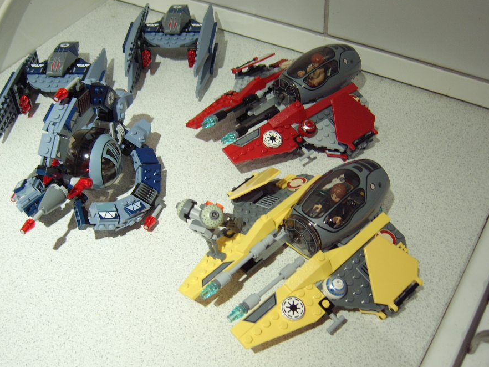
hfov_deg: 51.3
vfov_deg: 39.6
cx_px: 220
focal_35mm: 36
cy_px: 192
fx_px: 508
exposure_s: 1/7
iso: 100
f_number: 2.7
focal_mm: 8.13
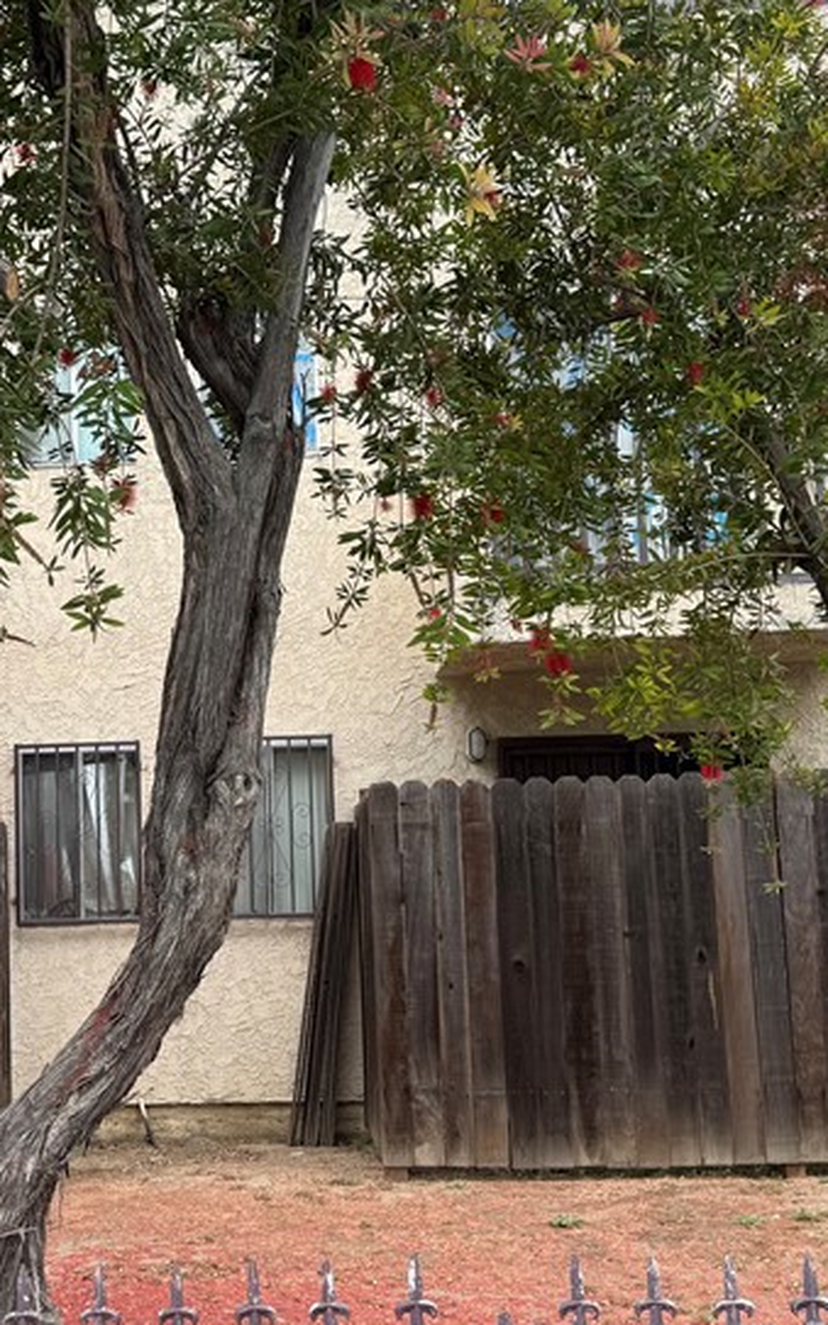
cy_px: 688
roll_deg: +1.7
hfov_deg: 26.5
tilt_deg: +7.9
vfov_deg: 41.8
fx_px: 1734
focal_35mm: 48
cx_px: 193
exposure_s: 1/1337
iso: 80
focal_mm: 6.76
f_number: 1.78
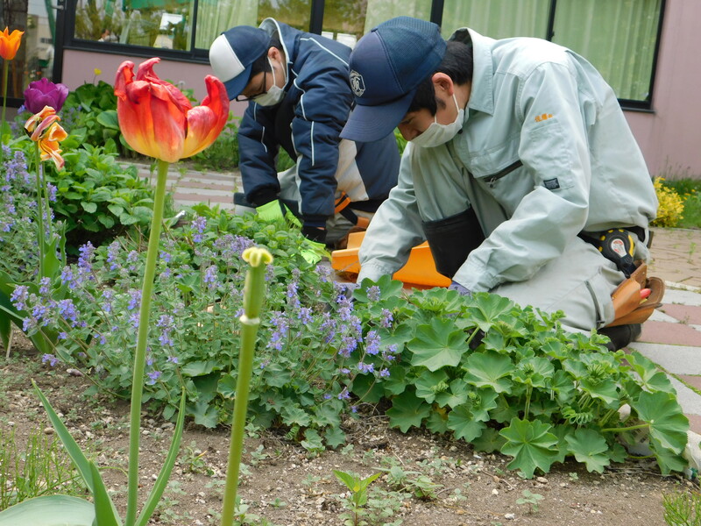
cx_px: 350
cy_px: 263
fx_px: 1033
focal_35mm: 51
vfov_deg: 28.6
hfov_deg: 37.5
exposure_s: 1/320
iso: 125
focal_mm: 9
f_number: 3.8
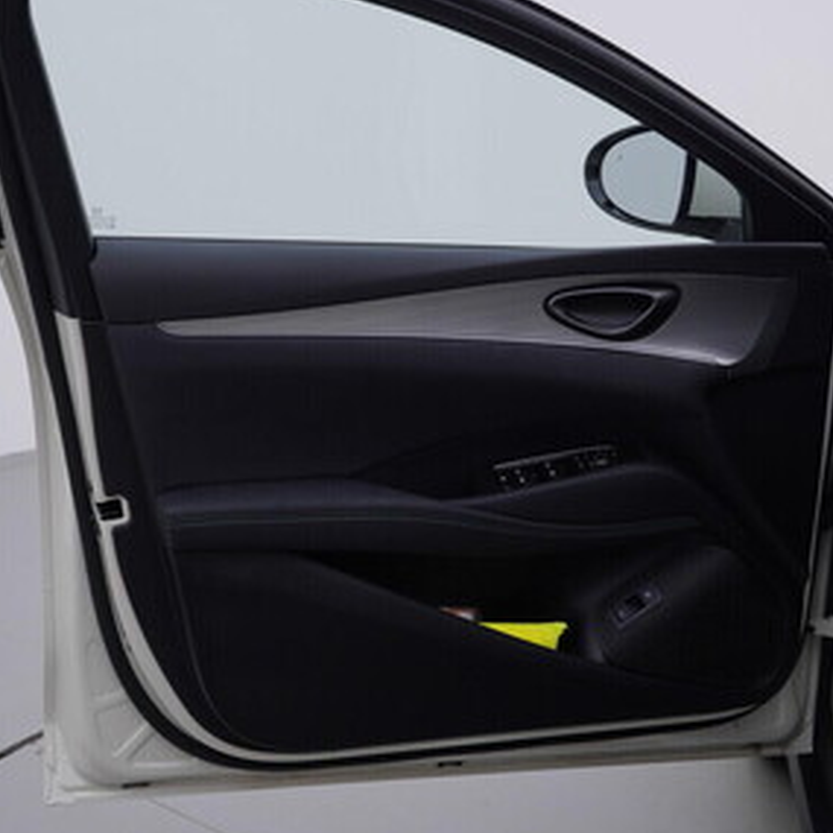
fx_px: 1606
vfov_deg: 29.0
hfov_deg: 29.1
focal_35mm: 59
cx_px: 377
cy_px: 361
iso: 125
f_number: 4.5
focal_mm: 24
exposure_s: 1/100
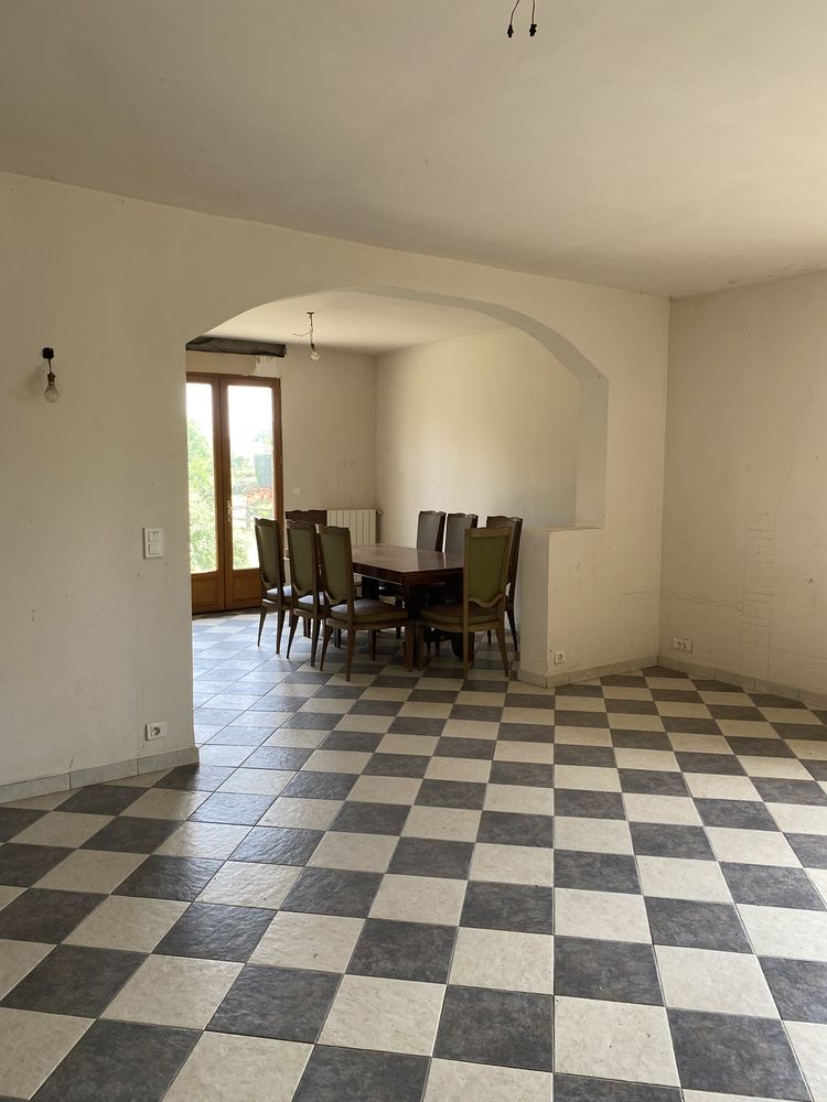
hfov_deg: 53.1
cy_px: 551
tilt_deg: -5.5
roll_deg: -0.8
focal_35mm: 26
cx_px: 414
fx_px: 828
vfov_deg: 67.3
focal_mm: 4.25
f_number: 1.8
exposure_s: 1/121
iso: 64
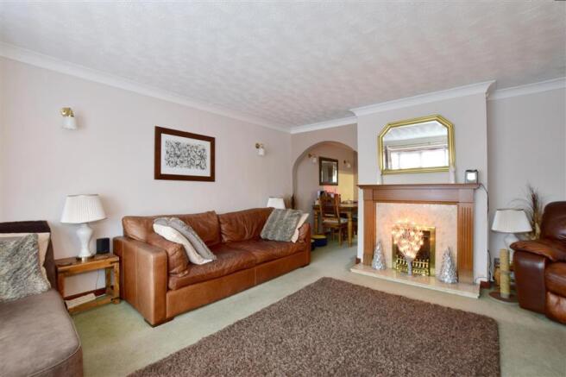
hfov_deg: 100.4
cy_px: 188
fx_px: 236
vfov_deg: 77.3
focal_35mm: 15
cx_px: 283
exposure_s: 1.6
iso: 200
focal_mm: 10
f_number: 11
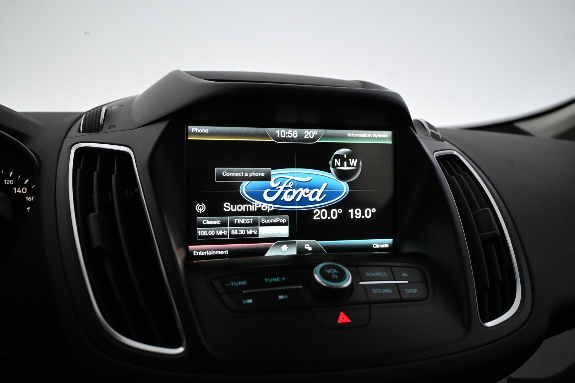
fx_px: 467
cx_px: 288
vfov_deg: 44.6
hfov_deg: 63.2
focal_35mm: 29
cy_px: 192
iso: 5000
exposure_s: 1/250
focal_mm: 19.5
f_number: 3.8
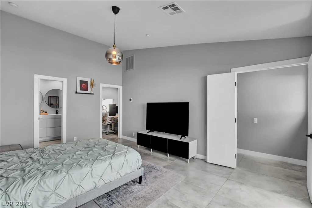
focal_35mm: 15
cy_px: 104
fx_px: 130
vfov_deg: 77.3
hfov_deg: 100.4
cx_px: 156
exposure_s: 1/25
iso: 800
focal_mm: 10
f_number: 8
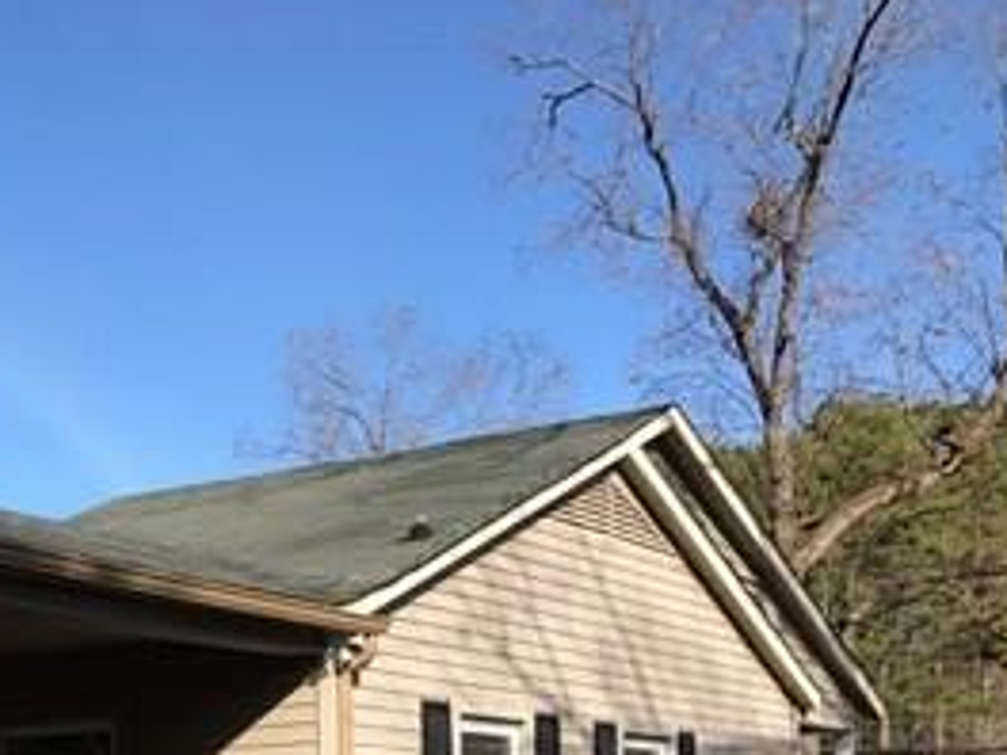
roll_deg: +0.2
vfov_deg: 20.7
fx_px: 1978
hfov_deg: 26.3
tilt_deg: +2.6
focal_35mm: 68
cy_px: 816
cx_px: -103
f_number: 1.8
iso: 20
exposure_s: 1/1429
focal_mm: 3.99
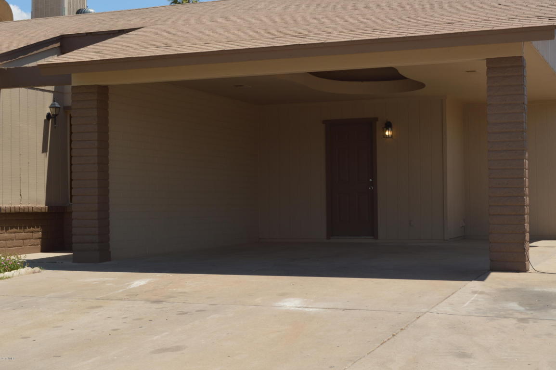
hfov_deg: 33.4
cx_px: 278
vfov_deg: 22.6
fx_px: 926
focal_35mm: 60
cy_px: 185
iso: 100
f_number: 10
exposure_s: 1/200
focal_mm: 40
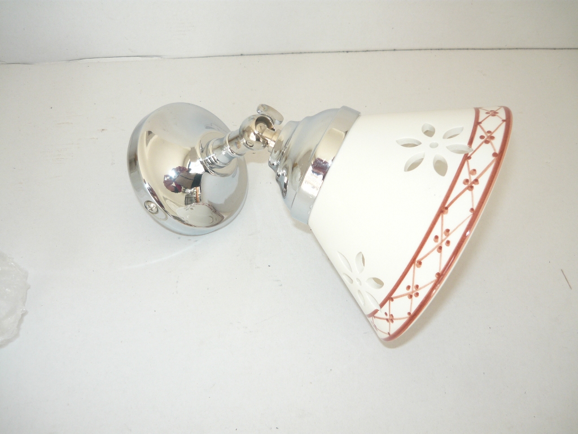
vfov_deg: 42.9
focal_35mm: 33
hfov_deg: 55.4
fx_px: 551
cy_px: 217
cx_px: 289
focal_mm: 5.5
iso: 100
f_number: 2.8
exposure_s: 1/40
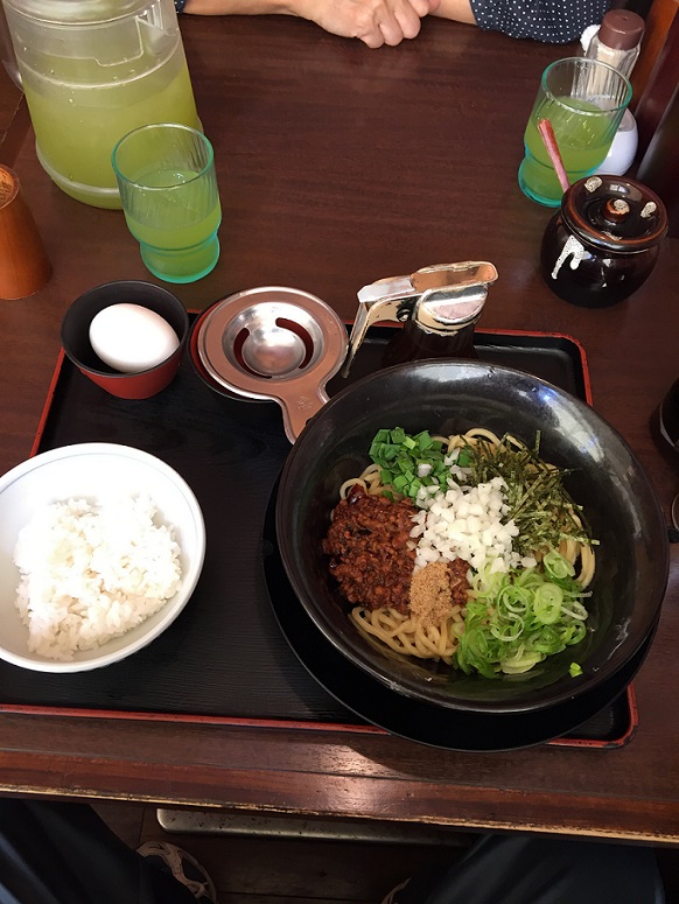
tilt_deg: -58.8
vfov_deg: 61.6
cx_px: 340
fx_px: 758
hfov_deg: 48.3
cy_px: 452
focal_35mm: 29
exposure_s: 1/30
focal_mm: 4.15
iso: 32
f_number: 2.2
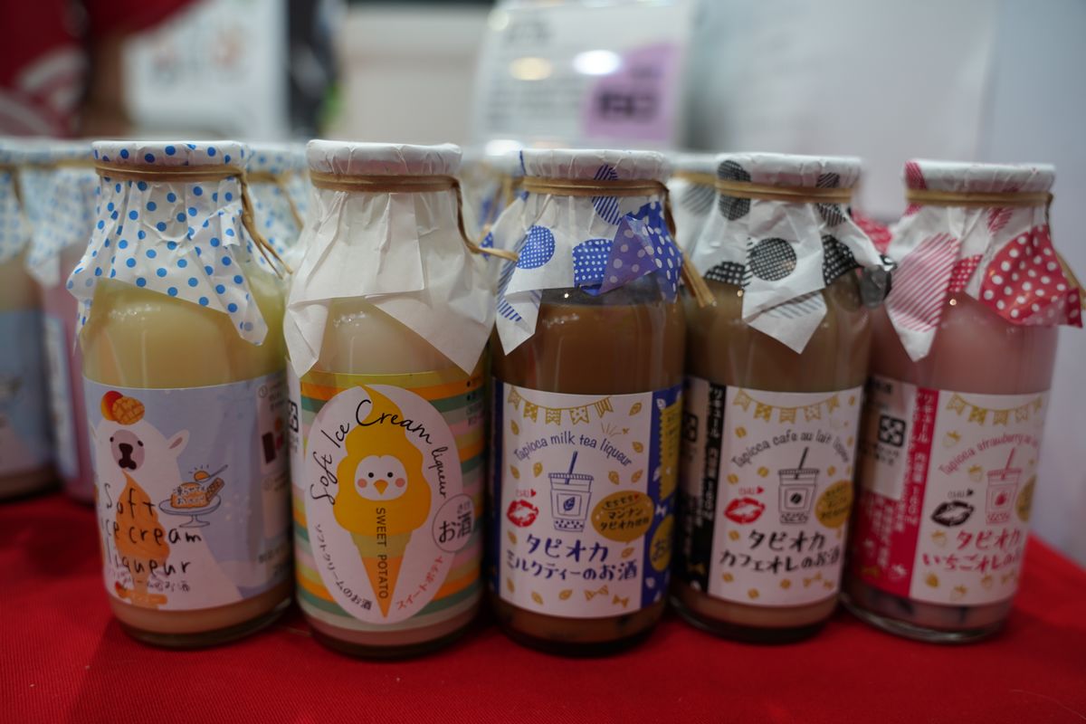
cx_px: 543
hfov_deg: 65.5
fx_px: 845
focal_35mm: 28
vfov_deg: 46.4
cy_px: 362
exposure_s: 1/60
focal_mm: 28
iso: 320
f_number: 4
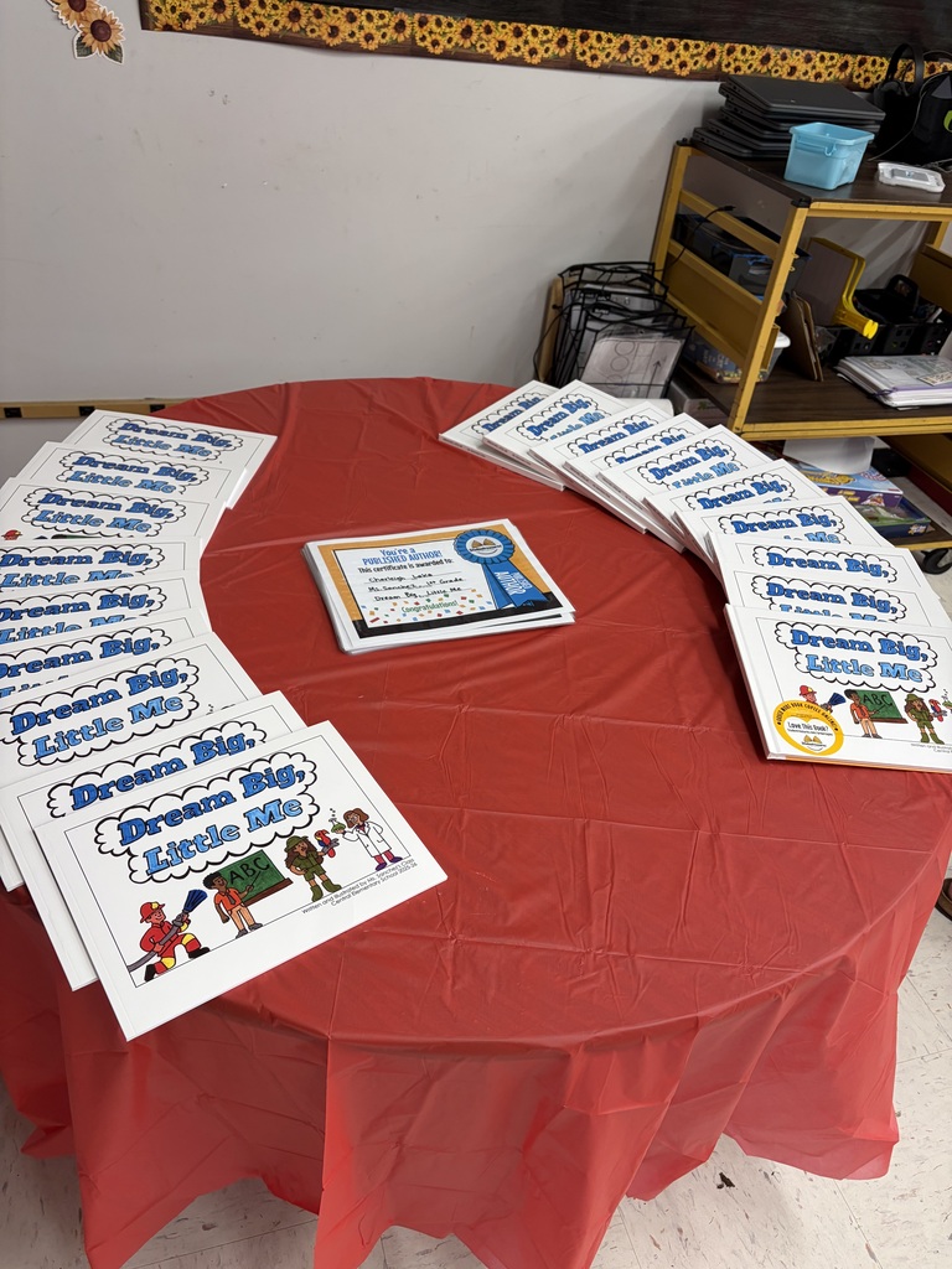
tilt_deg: -36.2
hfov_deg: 53.1
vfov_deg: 67.3
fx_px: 953
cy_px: 634
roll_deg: -6.9
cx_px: 476
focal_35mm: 26
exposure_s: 1/60
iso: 100
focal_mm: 5.96
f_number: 1.6
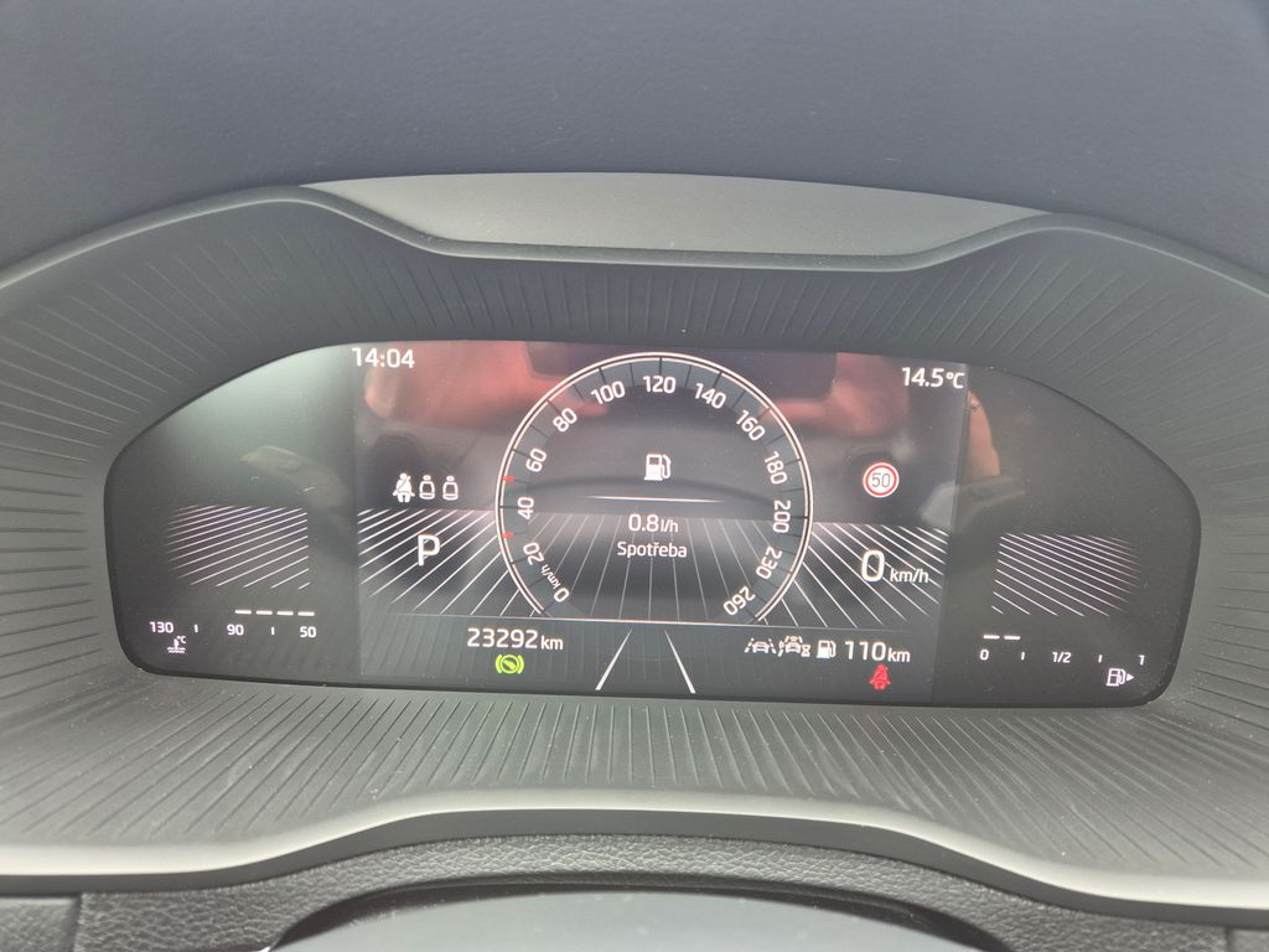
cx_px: 634
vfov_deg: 58.9
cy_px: 476
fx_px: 843
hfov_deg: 73.9
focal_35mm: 23
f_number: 1.8
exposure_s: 1/100
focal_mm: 5.4
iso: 400
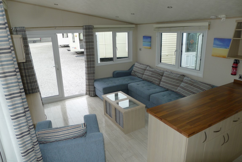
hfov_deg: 73.7
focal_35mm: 24
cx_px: 121
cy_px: 81
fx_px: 161
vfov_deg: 53.2
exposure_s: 1/160
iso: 100
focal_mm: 5.1
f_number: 2.8
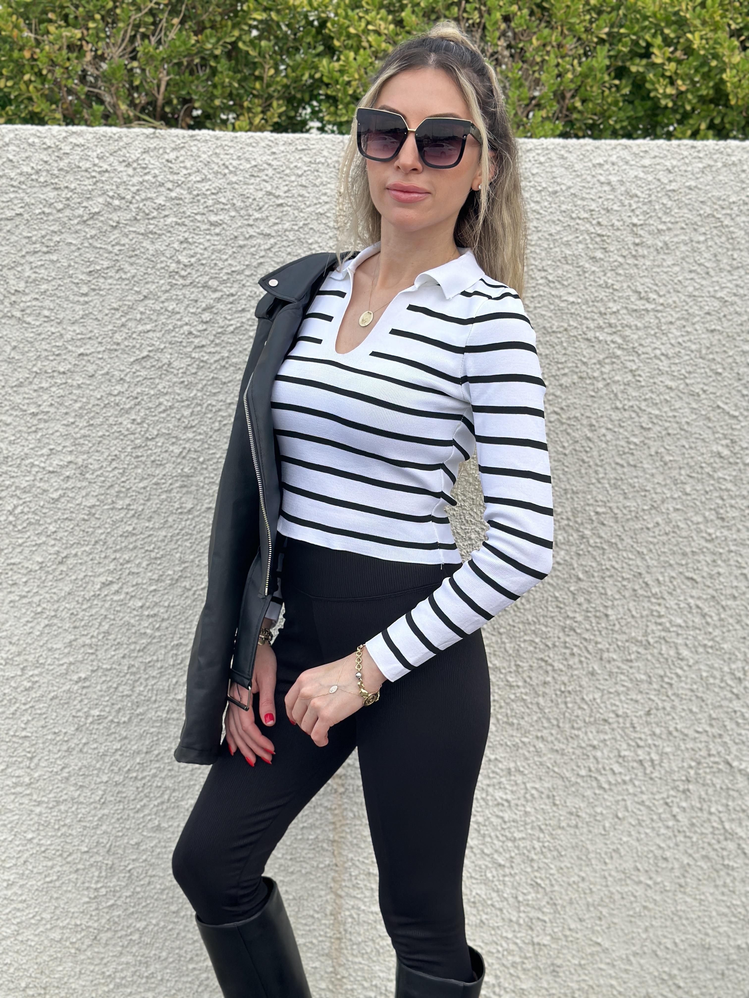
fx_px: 1385
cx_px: 374
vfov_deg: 39.7
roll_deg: -1.2
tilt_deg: -6.8
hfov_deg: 30.3
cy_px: 499
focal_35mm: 48
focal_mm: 6.86
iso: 80
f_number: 1.78
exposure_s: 1/441
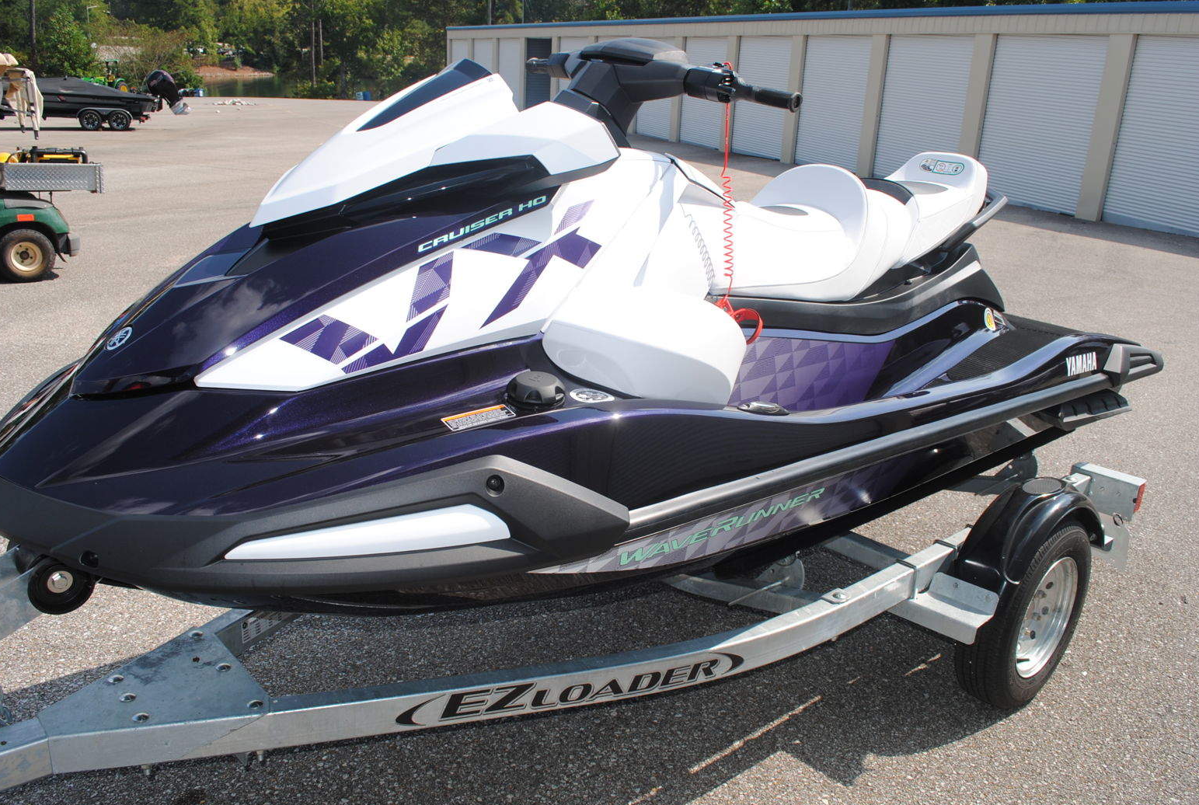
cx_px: 587
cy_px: 411
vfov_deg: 46.6
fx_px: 935
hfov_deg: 65.4
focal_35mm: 28
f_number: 8
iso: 100
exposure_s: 1/200
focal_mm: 18
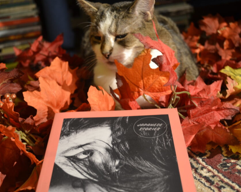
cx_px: 111
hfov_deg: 38.7
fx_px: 342
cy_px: 97
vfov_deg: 31.5
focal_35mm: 48
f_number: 4.5
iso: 400
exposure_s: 1/2
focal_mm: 28
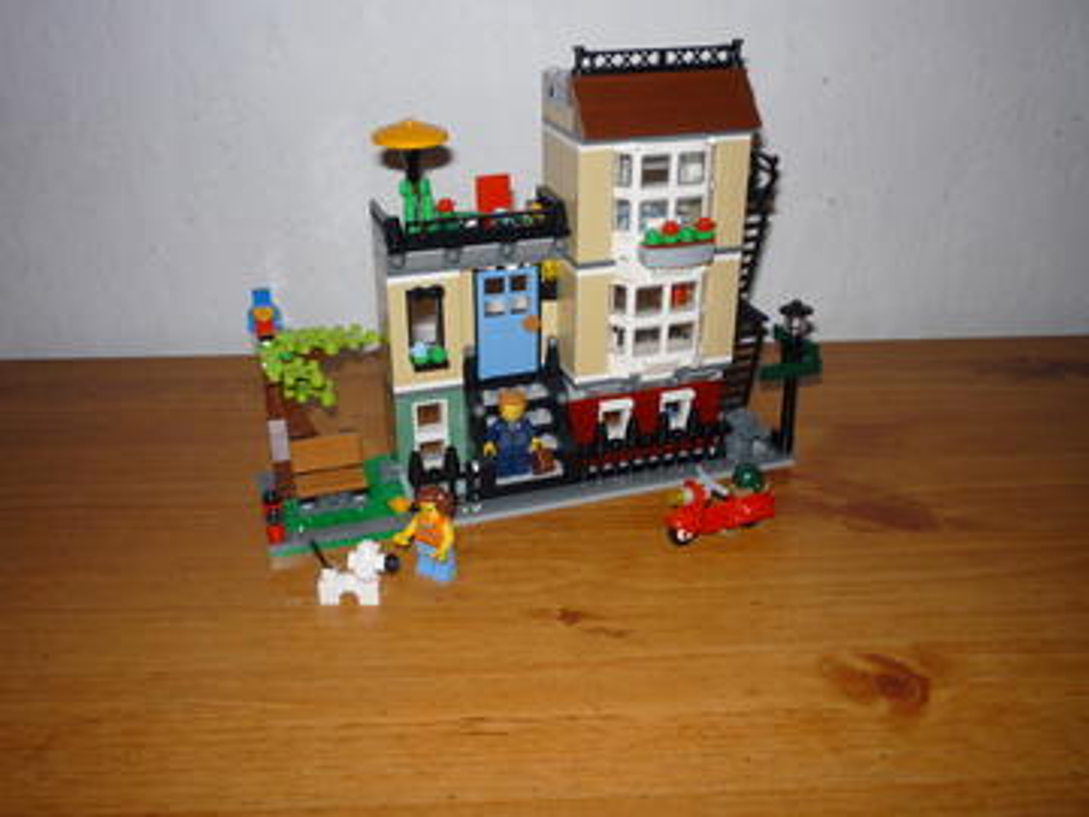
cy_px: 408
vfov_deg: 44.2
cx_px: 544
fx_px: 1007
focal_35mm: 32
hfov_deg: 56.8
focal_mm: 5.2
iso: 100
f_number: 3.3
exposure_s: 1/30
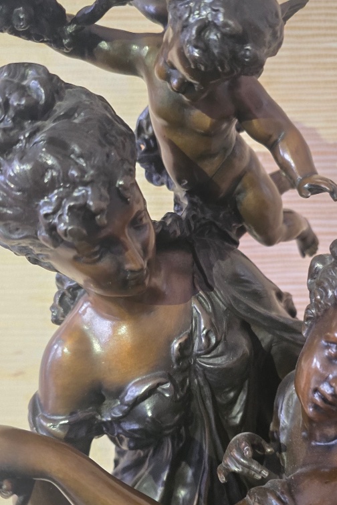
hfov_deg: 34.9
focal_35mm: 38
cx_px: 205
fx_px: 533
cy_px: 294
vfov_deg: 50.5
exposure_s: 1/15
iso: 1600
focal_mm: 6.3
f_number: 1.7
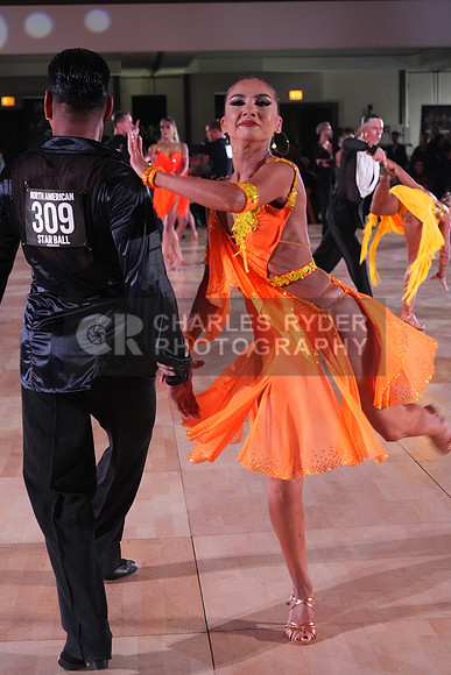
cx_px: 226
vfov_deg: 28.8
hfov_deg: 19.5
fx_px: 1315
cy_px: 338
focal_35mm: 70
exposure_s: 1/250
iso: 5000
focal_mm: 70
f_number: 5.6
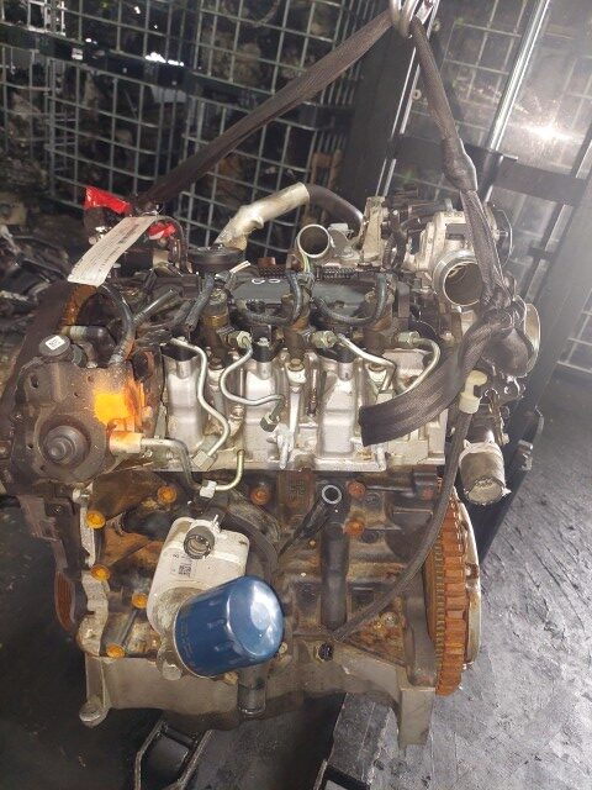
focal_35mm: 25
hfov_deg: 54.9
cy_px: 395
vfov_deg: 69.4
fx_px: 570
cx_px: 296
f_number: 1.8
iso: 250
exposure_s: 1/50
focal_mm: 5.23
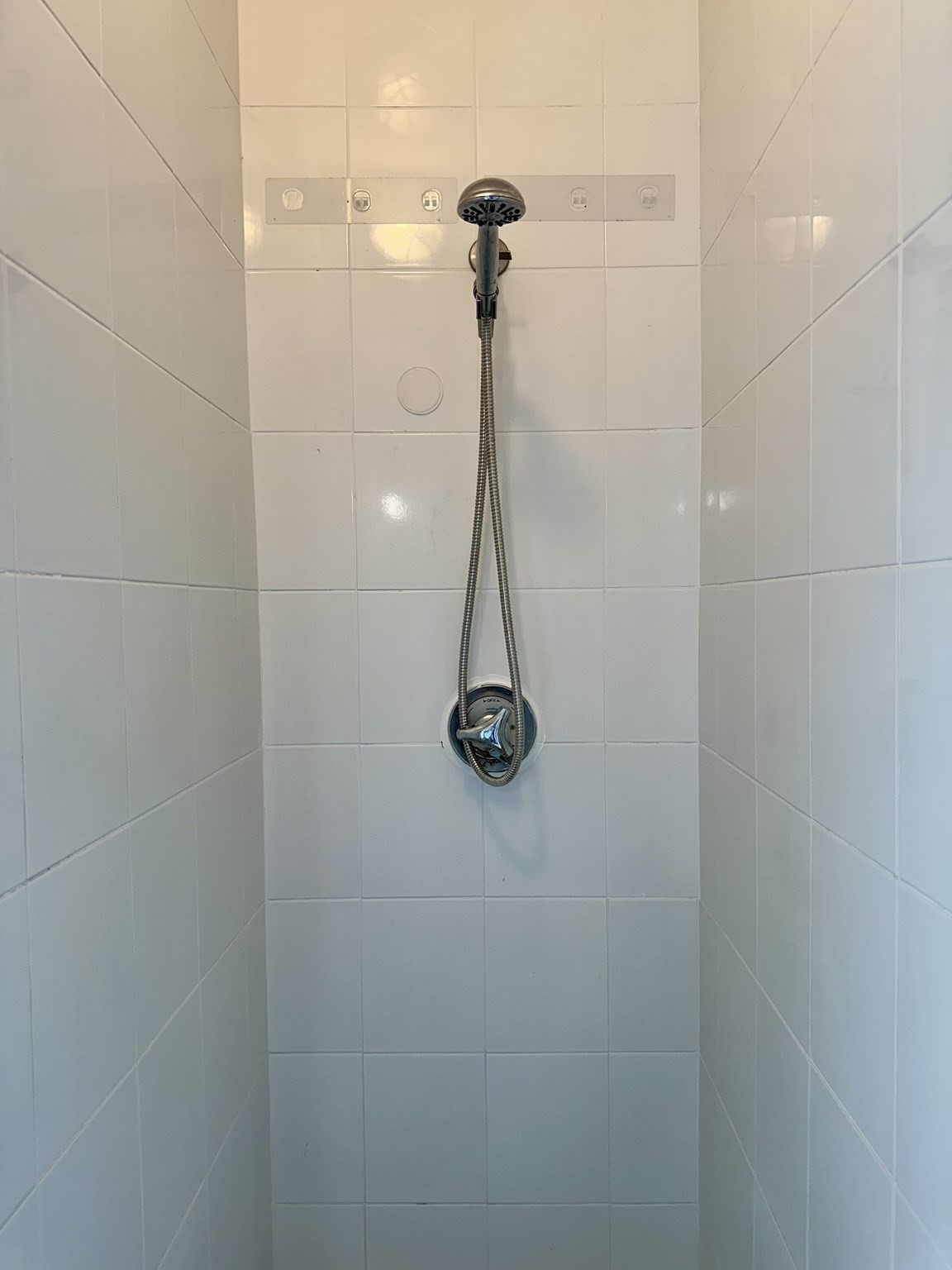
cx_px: 476
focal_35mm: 24
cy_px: 635
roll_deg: -0.4
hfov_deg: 56.8
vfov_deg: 71.6
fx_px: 880
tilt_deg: -2.9
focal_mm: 6.86
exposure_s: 1/120
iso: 80
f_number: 1.78
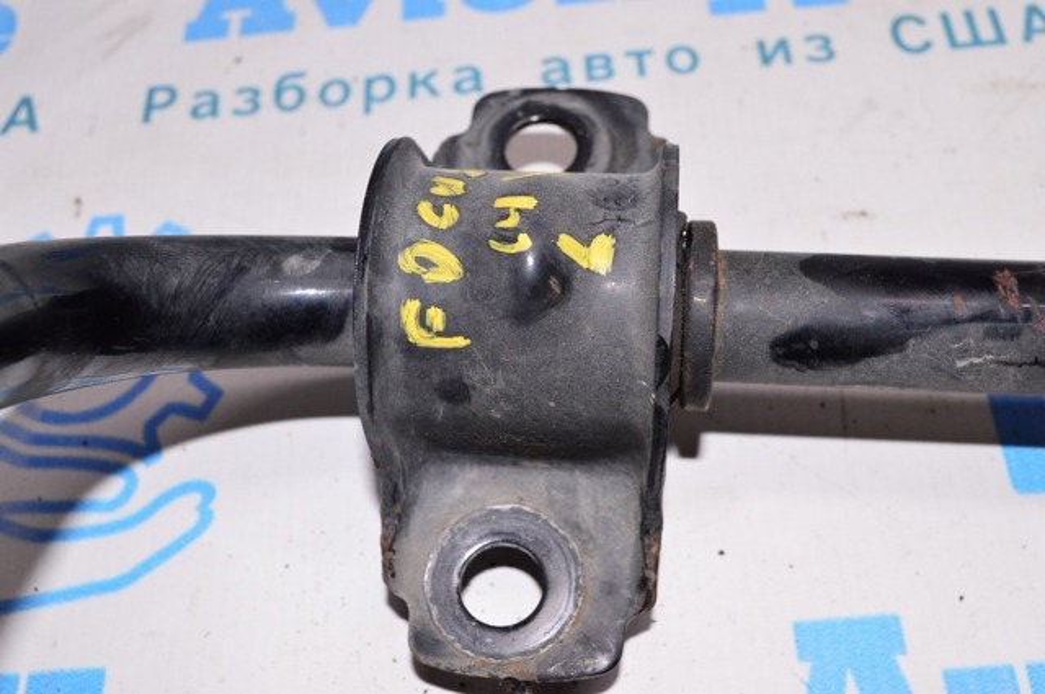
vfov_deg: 31.8
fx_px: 1218
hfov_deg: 46.5
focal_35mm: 42
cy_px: 347
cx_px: 522
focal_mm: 28
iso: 1600
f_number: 8
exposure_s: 1/200
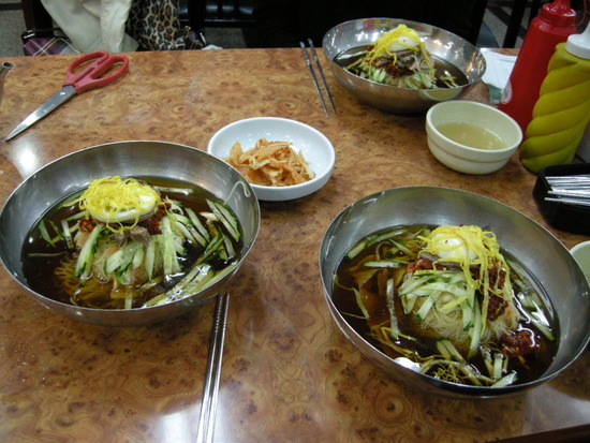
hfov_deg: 52.6
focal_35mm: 35
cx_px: 295
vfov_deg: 40.7
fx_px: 597
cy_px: 222
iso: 357
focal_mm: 7.5
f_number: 2.7
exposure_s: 1/67.3
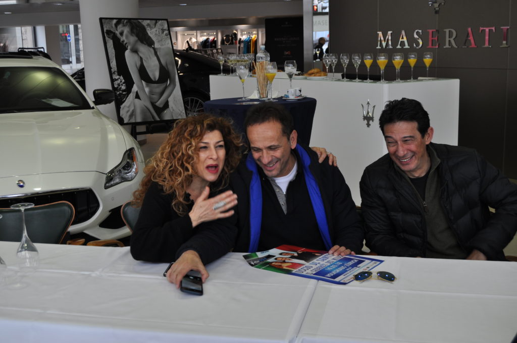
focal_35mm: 46
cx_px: 258
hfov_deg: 42.4
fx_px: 667
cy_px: 172
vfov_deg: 28.9
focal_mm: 31
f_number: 5.6
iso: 400
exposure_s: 1/125
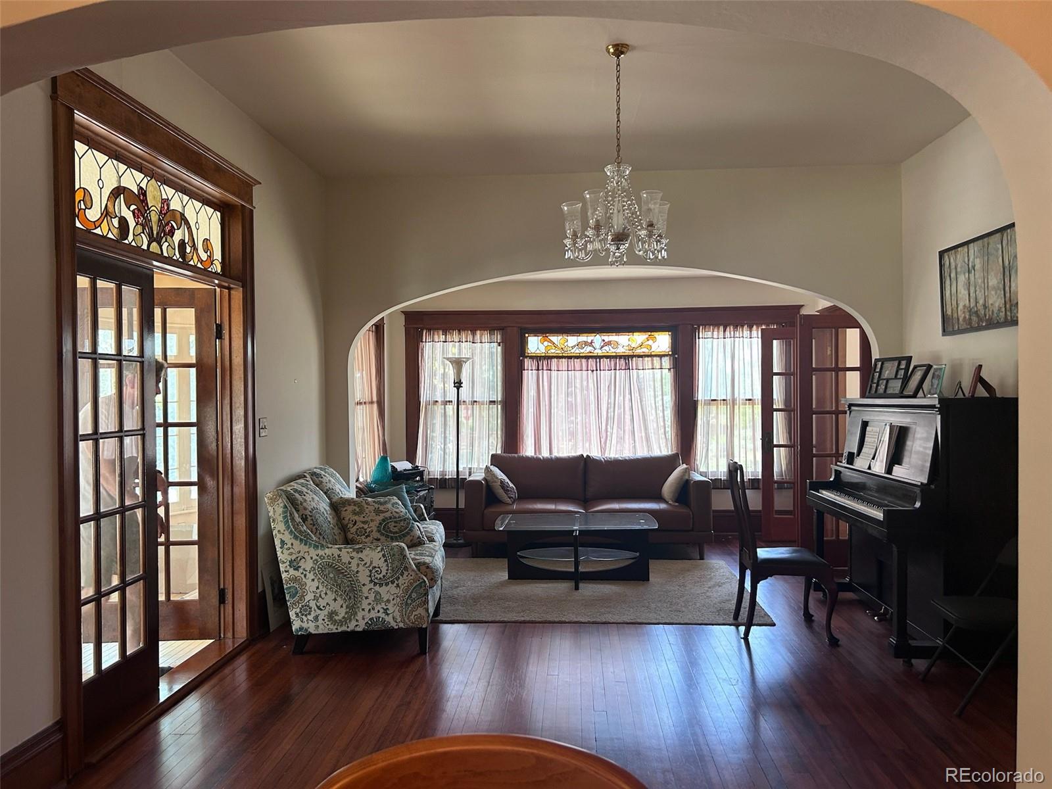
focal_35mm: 26
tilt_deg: -0.5
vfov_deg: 53.1
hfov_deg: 67.3
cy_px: 394
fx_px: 790
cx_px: 526
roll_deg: +0.6
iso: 125
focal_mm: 5.7
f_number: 1.5
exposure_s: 1/60
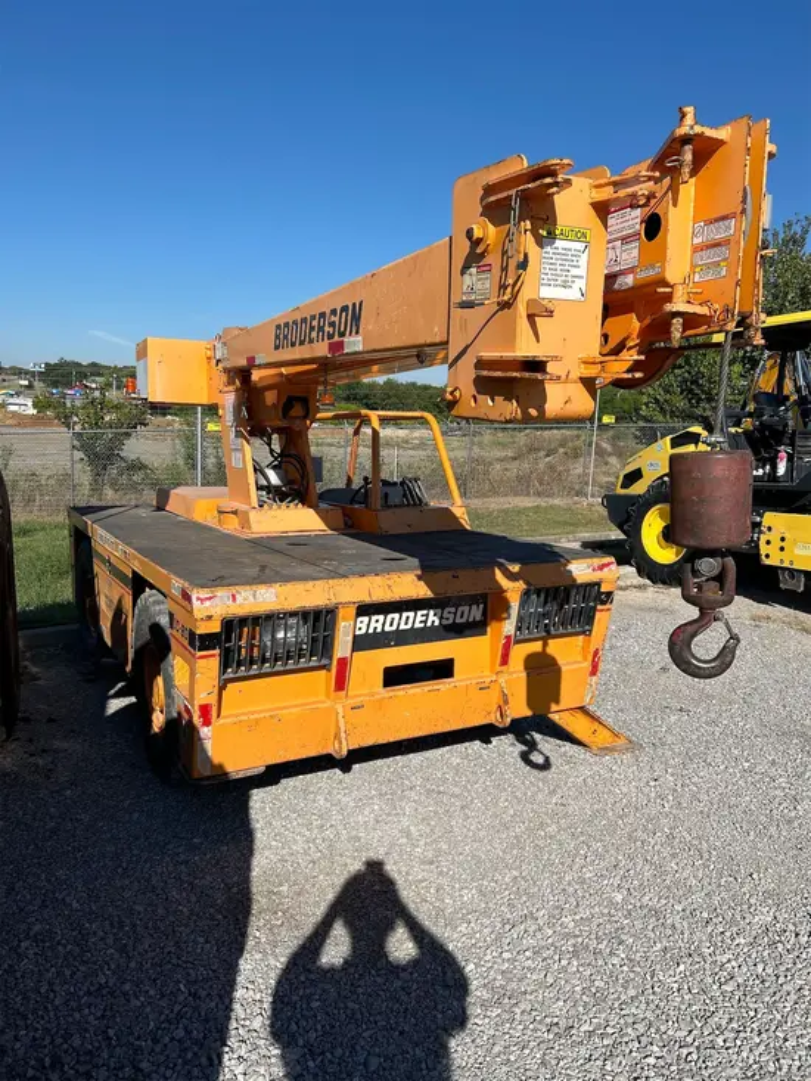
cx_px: 406
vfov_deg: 67.3
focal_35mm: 26
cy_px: 540
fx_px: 812
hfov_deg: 53.1
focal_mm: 5.7
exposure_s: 1/5882
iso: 50
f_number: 1.5
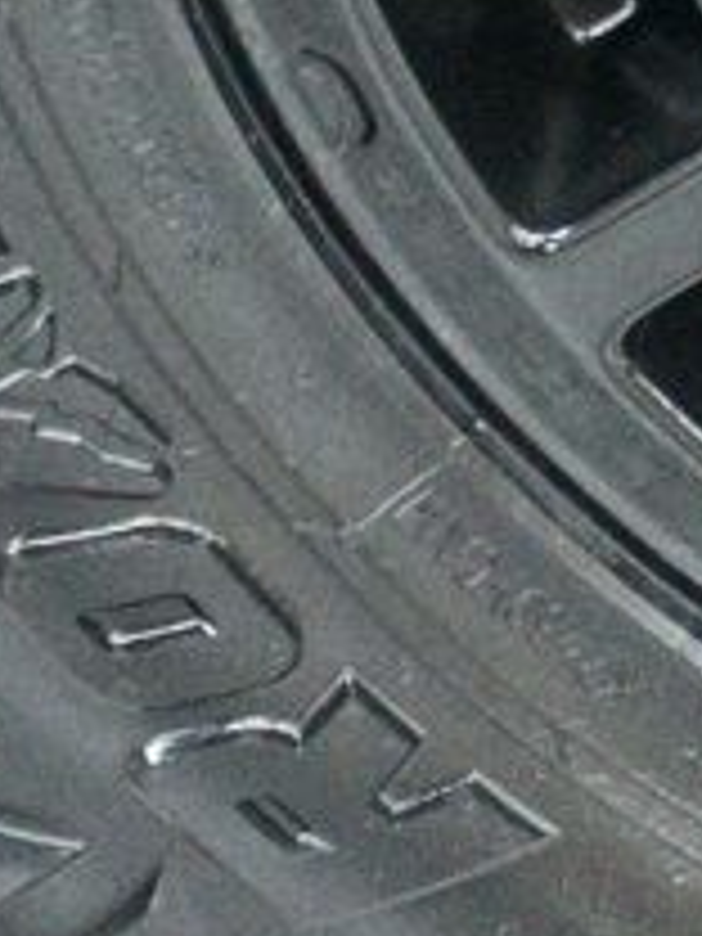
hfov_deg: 4.3
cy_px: -432
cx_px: 1912
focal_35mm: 340
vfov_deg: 5.8
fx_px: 9193
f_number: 4.5
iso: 10000
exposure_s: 1/60
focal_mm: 48
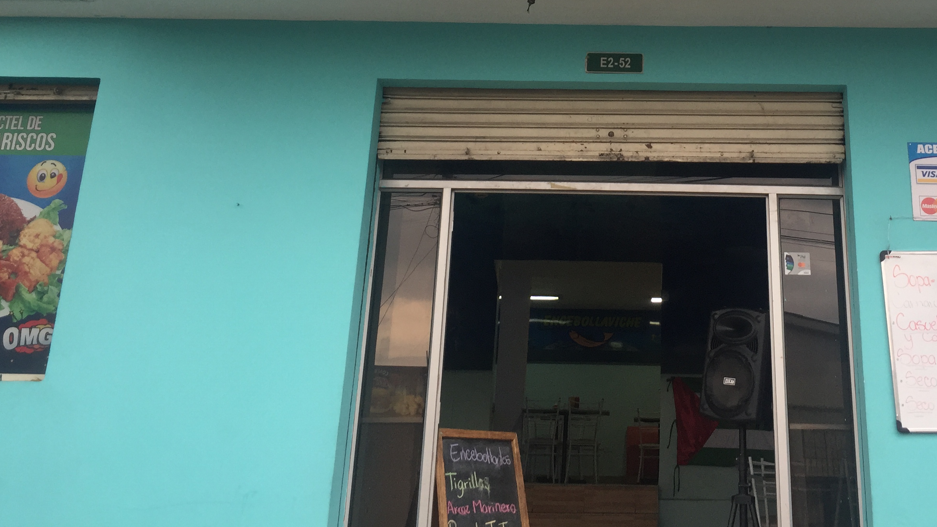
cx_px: 633
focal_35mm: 43
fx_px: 1068
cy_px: 62
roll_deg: -2.5
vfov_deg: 26.8
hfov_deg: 46.5
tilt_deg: +21.5
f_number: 2.2
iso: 40
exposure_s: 1/120
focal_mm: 4.15
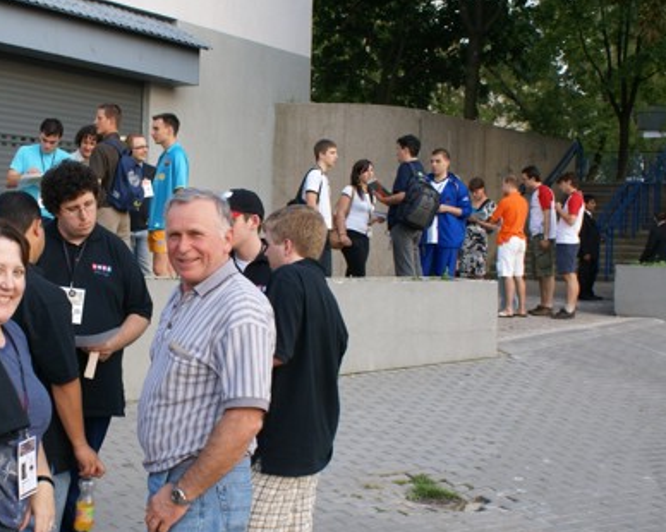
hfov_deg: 30.3
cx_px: 141
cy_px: 312
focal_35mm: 61
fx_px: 1202
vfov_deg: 24.9
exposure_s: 1/40
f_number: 5.6
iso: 100
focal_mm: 24
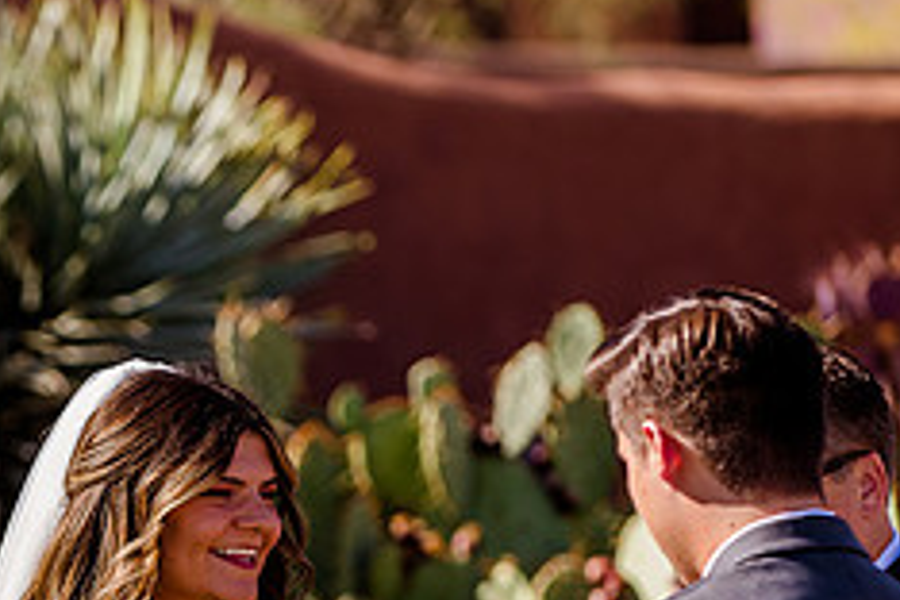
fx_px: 8349
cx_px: 46
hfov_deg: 6.2
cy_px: 656
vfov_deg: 4.1
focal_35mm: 334
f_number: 3.2
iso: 200
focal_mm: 135
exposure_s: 1/1000
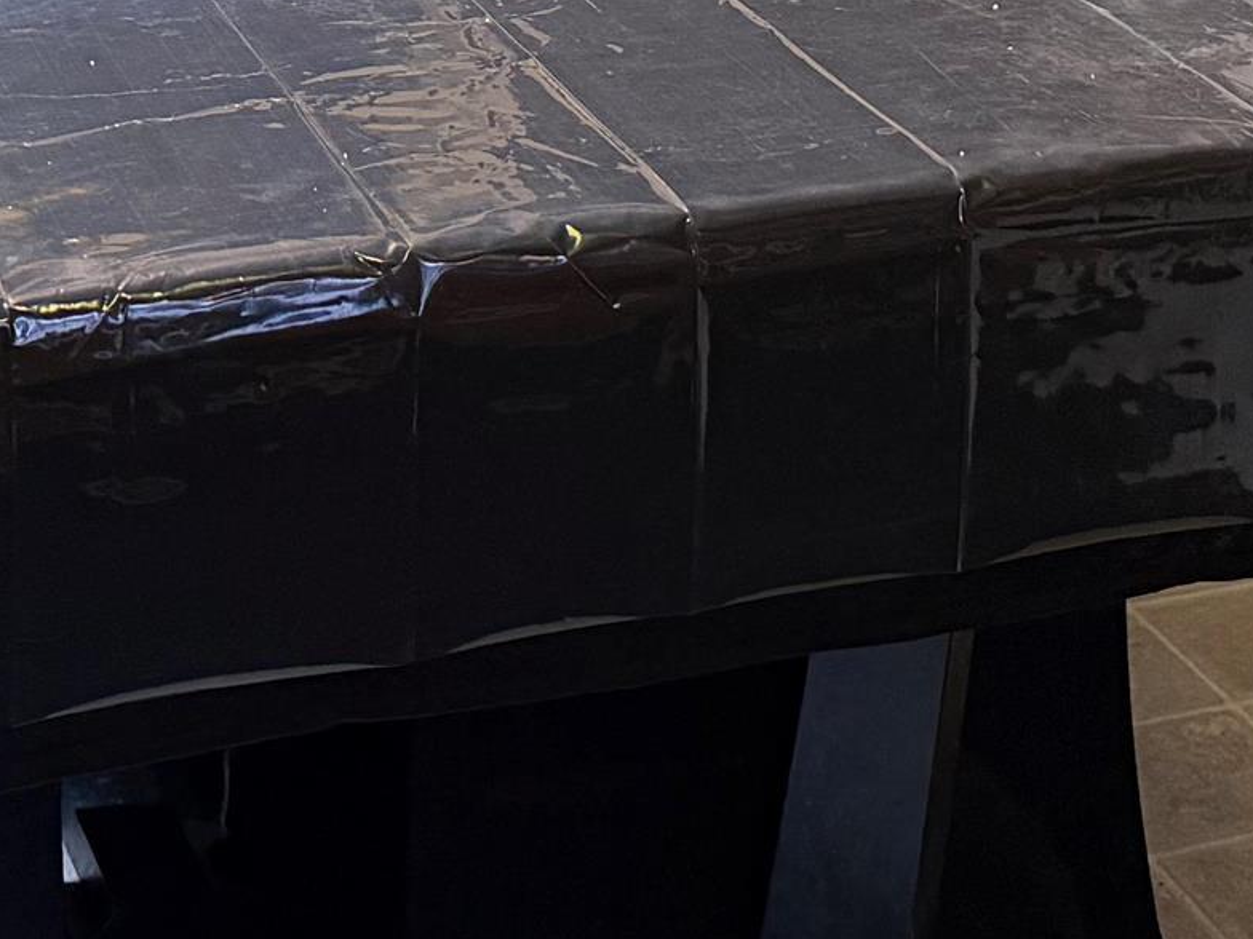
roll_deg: +0.3
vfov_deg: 13.8
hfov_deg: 20.8
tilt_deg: -5.5
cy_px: -808
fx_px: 3403
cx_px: 508
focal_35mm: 94
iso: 400
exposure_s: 1/60
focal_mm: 6.76
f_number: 1.78
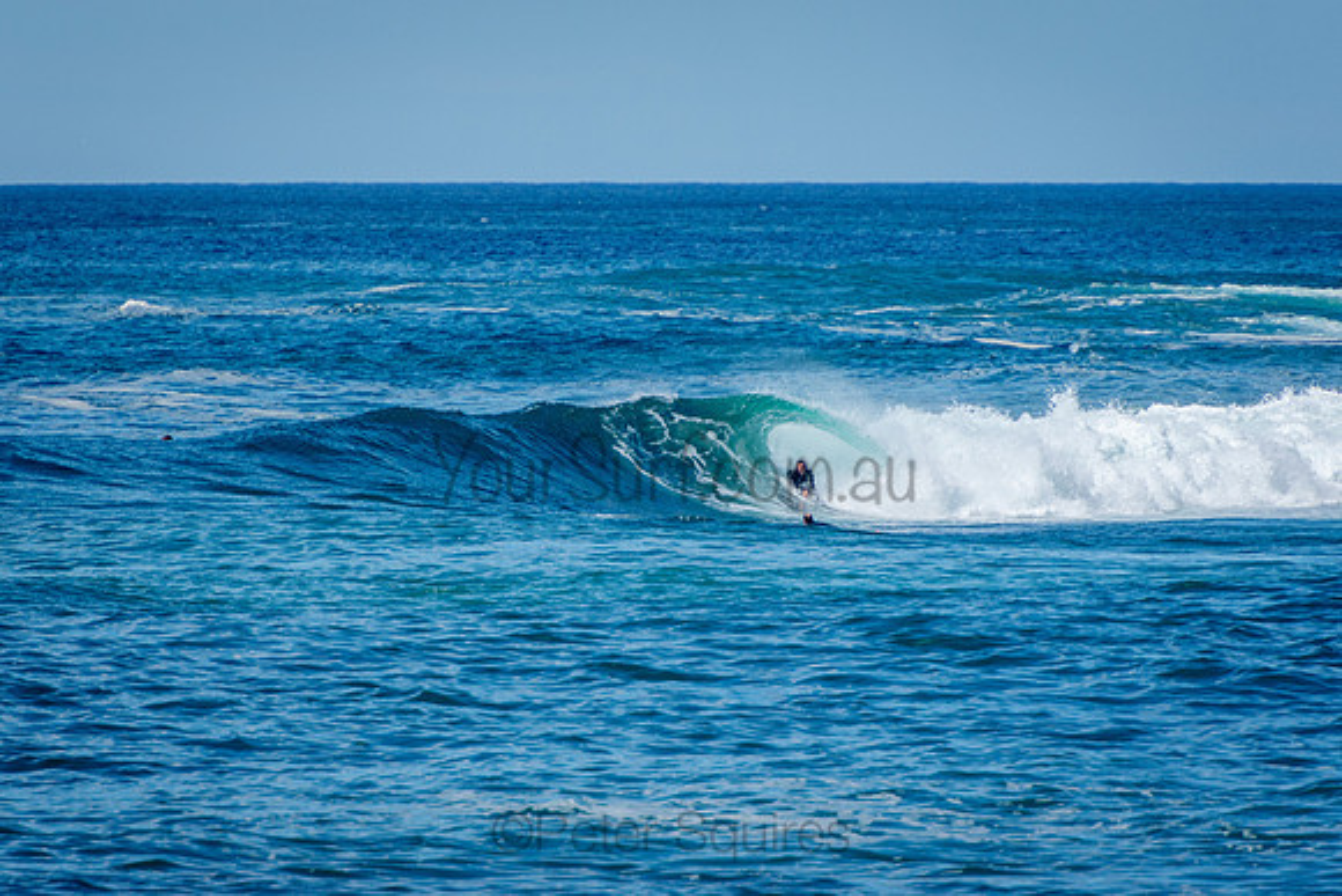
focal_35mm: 621
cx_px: 671
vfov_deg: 2.2
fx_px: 23149
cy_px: 448
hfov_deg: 3.3
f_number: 5.6
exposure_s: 1/2000
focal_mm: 400
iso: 360
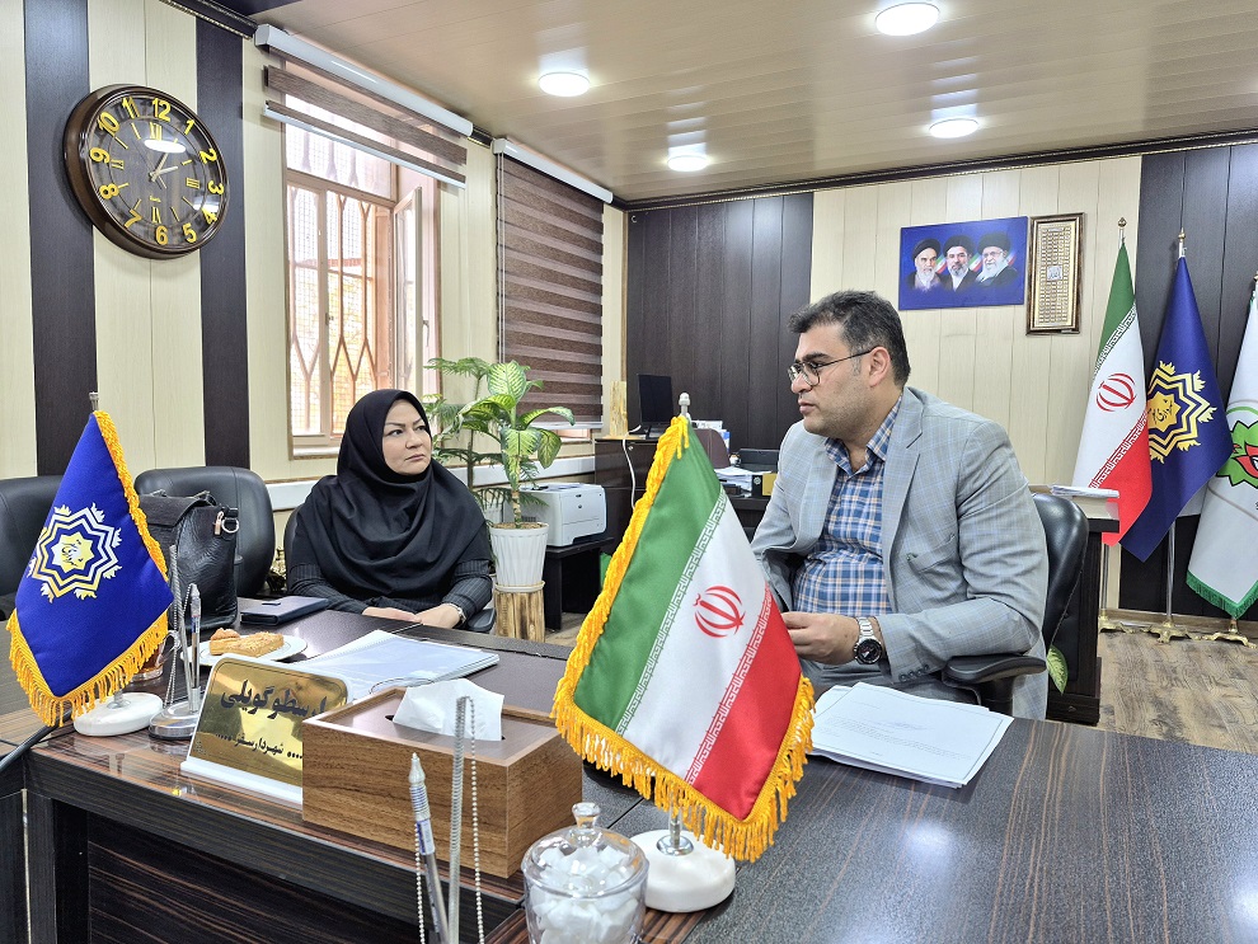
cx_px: 629
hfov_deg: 73.9
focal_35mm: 23
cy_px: 472
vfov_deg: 58.9
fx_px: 836
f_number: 1.8
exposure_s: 1/100
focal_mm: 5.4
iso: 50
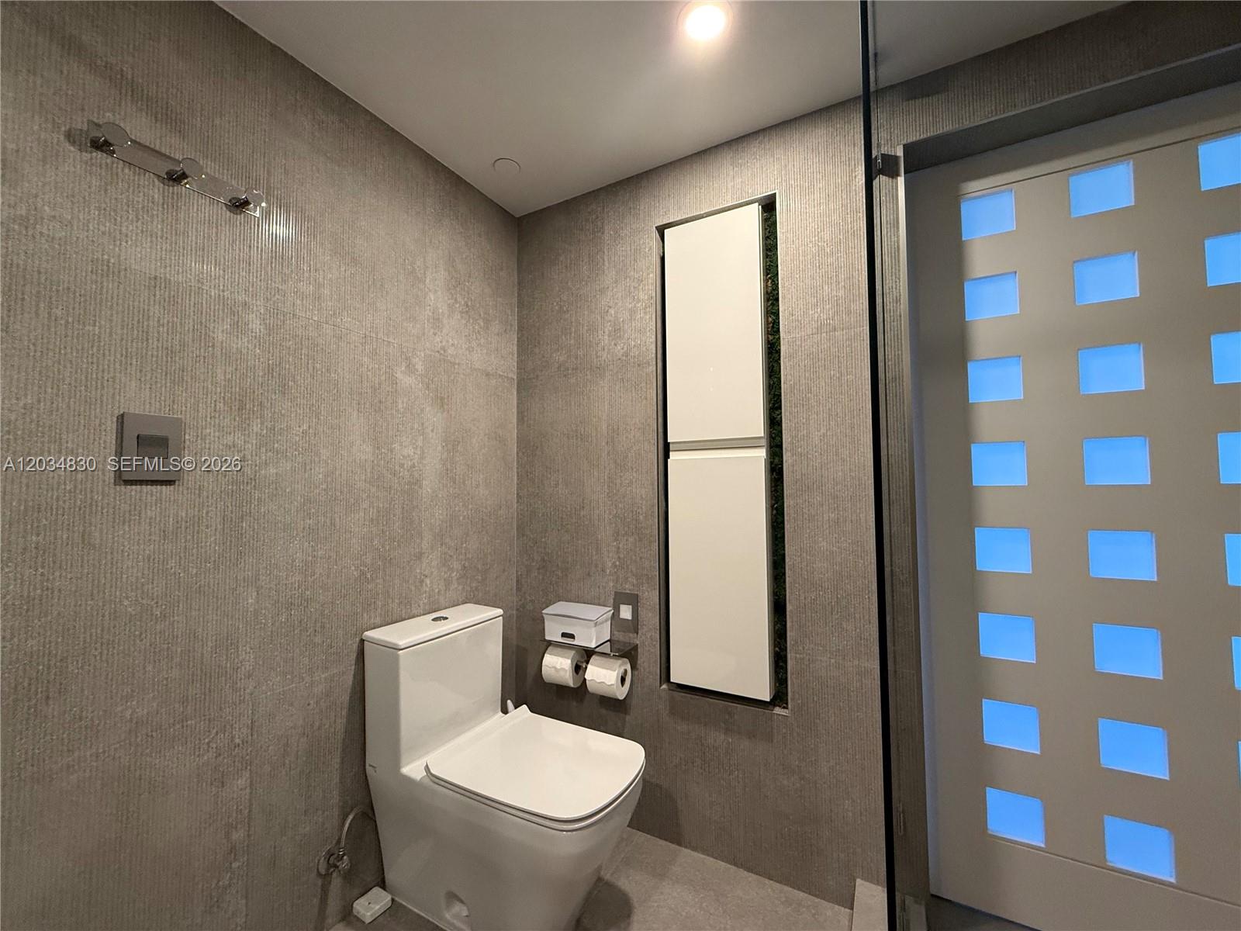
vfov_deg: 85.7
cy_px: 466
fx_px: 502
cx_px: 620
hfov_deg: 102.1
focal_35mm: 14
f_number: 2.2
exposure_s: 1/60
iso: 400
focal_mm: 2.22
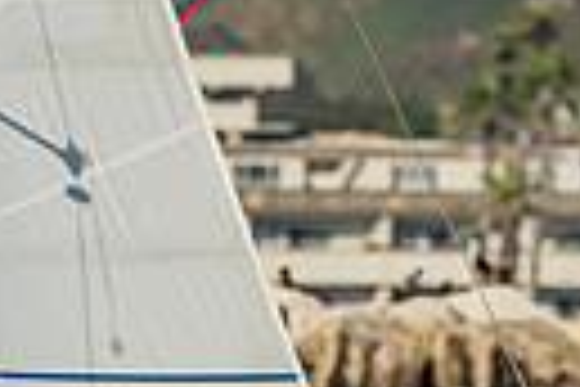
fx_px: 37681
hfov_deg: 0.9
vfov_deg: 0.6
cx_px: -62
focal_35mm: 2339
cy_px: 634
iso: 400
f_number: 5.6
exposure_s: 1/4000
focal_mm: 400
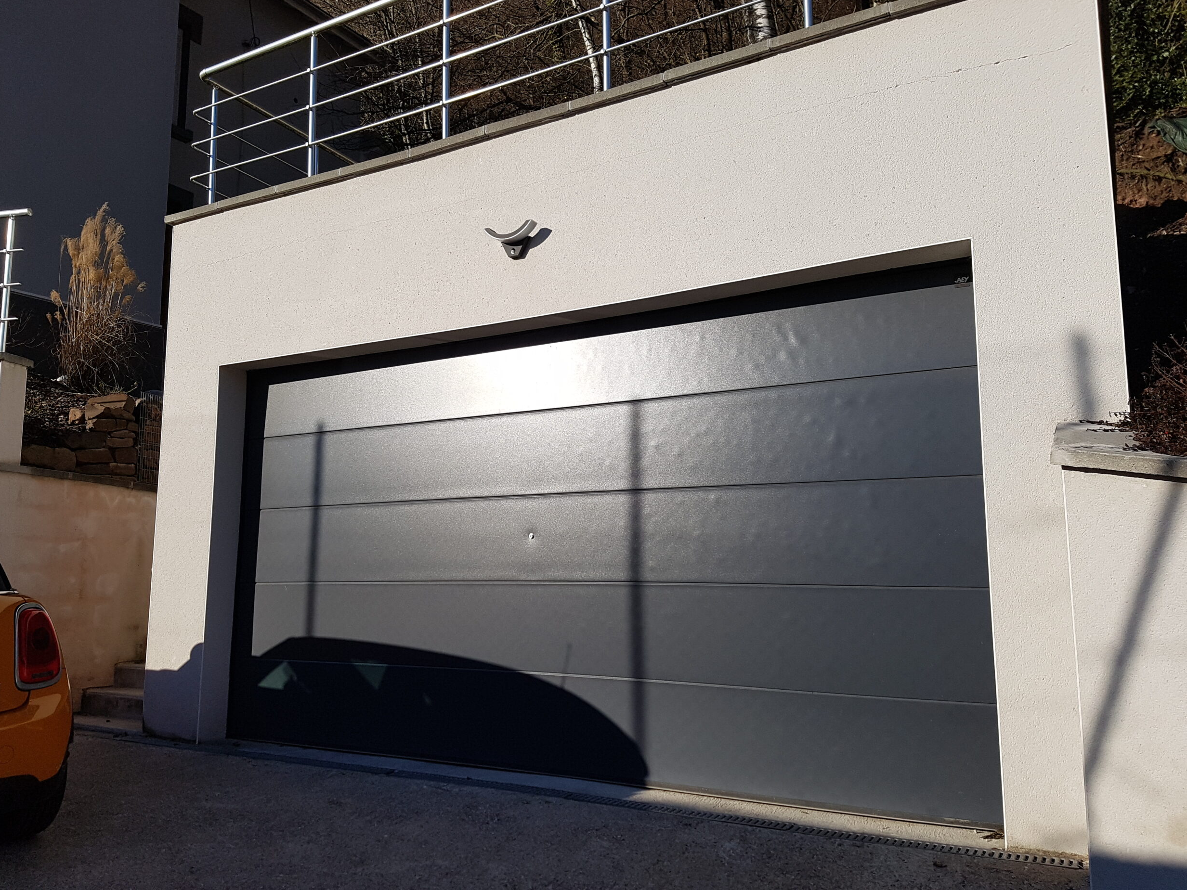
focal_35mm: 27
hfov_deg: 65.3
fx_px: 926
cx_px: 590
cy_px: 443
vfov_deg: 51.4
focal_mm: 4.2
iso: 50
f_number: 1.7
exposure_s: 1/4368
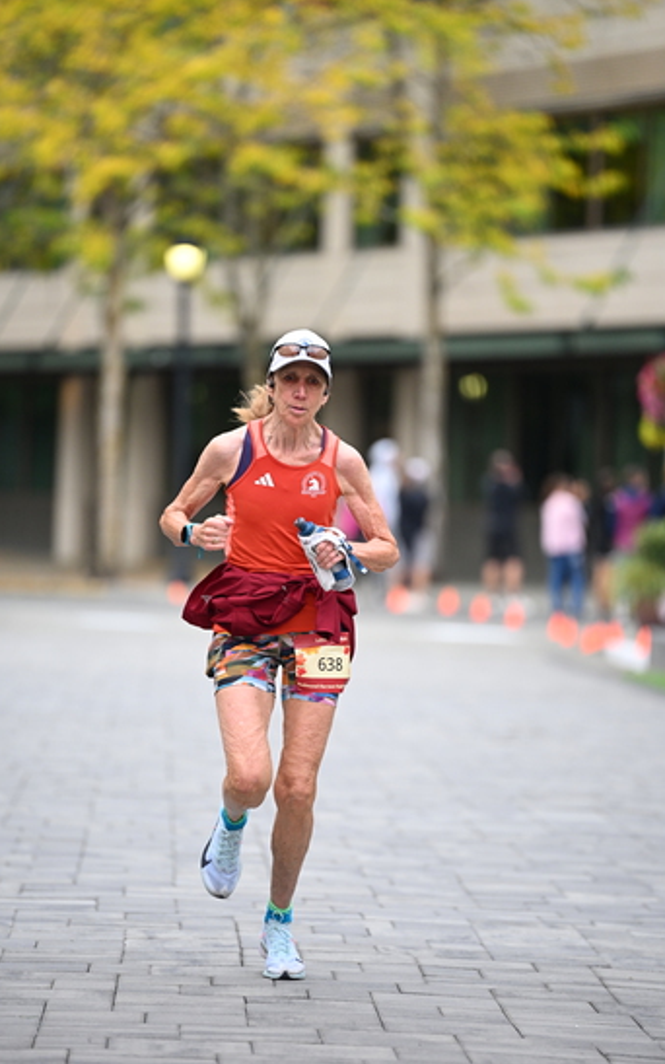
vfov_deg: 10.2
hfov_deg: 6.4
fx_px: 5943
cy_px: 533
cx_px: 332
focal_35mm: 205
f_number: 2.8
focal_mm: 200
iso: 1000
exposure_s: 1/2000
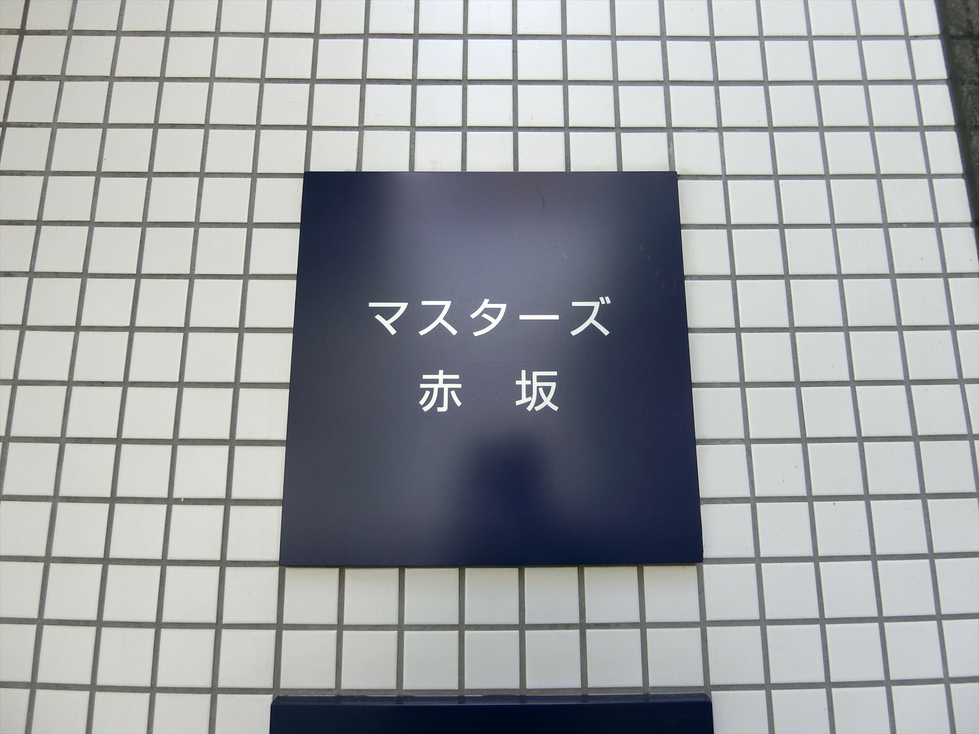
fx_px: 537
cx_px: 490
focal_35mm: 19
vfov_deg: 68.7
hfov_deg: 84.7
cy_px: 367
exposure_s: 1/125
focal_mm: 4.06
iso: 80
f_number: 2.7
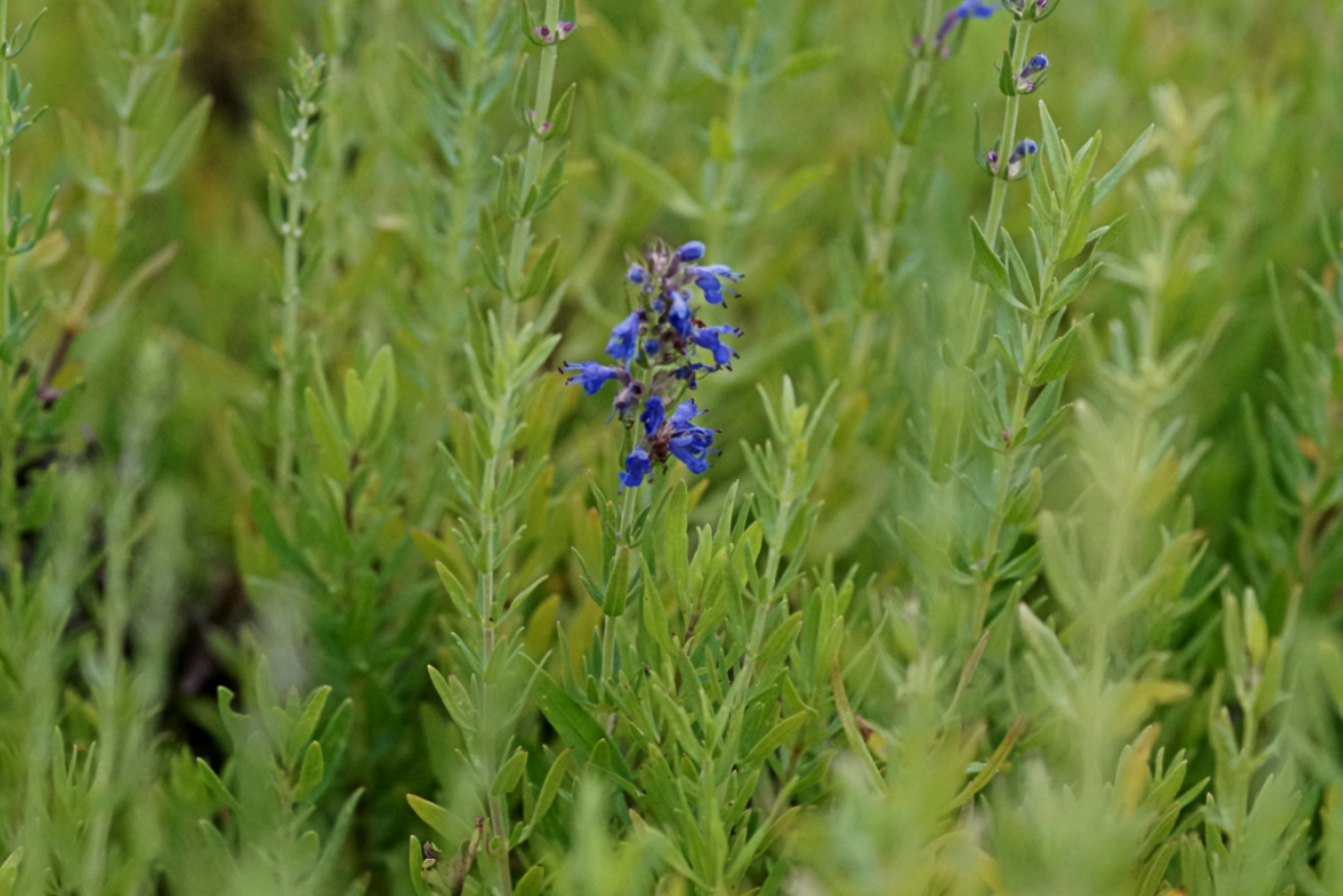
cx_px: 670
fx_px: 5633
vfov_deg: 9.1
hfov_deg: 13.6
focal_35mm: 151
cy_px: 449
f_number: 4
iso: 1600
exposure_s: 1/160
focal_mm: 100
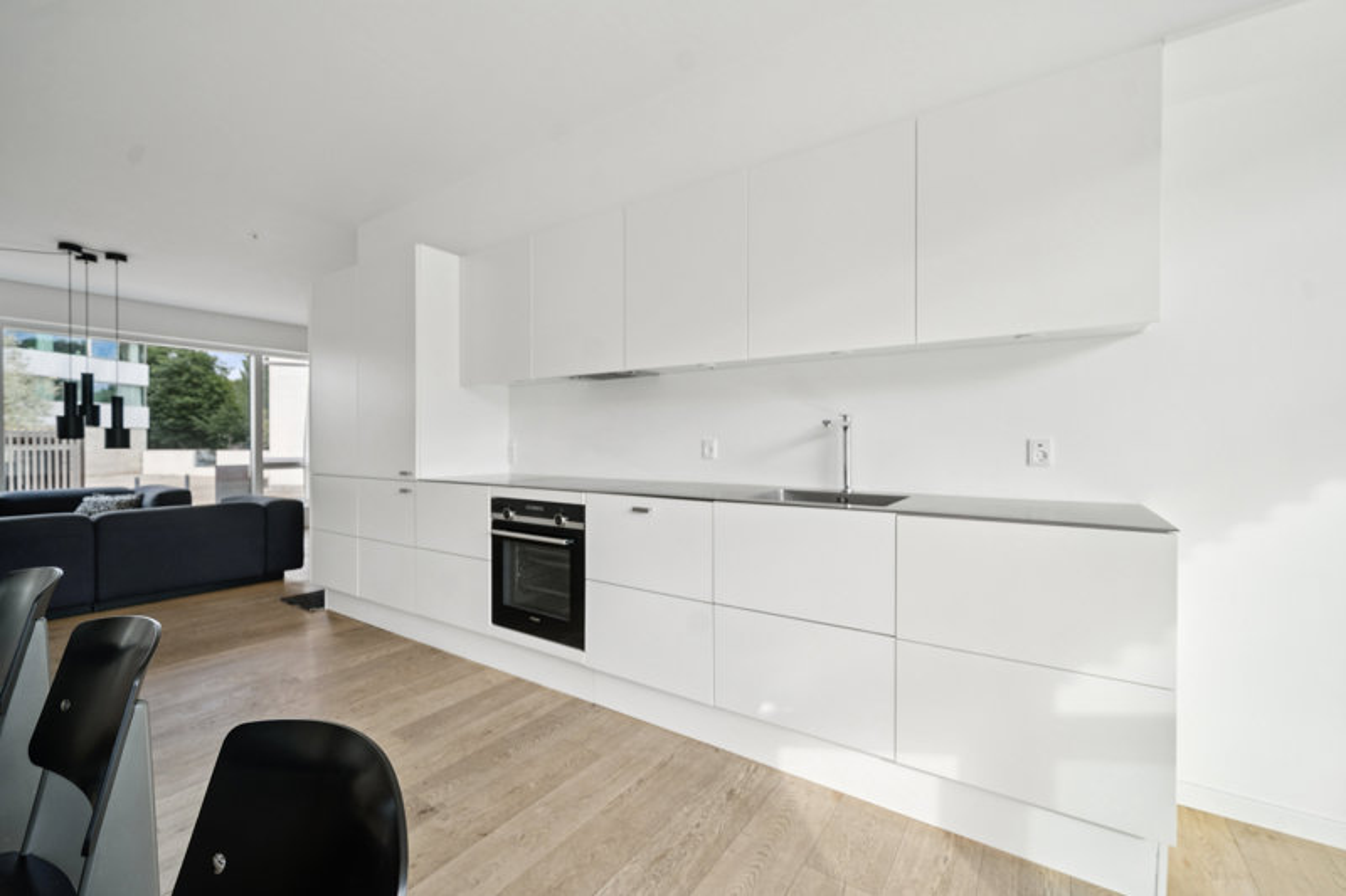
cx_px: 673
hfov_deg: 104.3
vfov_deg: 81.2
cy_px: 448
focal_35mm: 14
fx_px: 523
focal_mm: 14
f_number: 5
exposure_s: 1/250
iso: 400
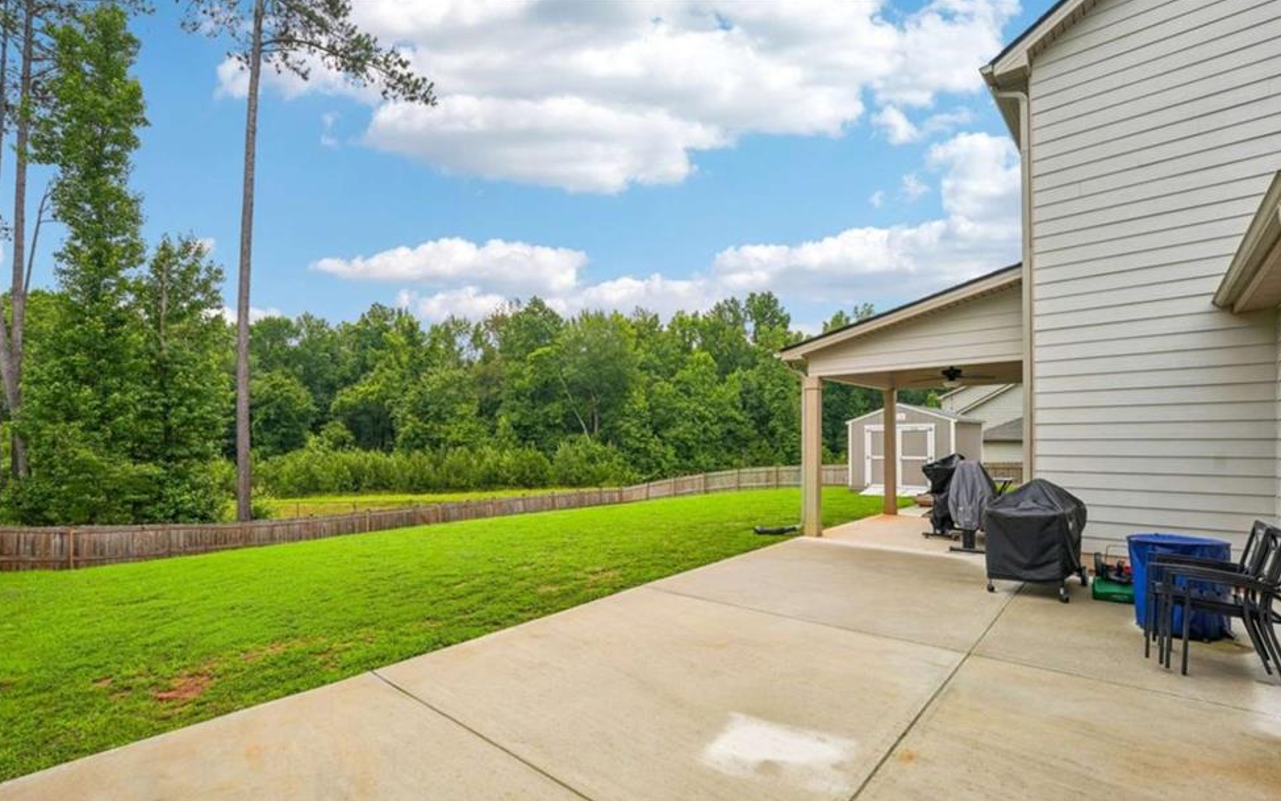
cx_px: 622
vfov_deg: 72.3
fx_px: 546
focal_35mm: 16
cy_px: 443
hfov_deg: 99.1
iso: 100
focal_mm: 14.6
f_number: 8
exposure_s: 1/125
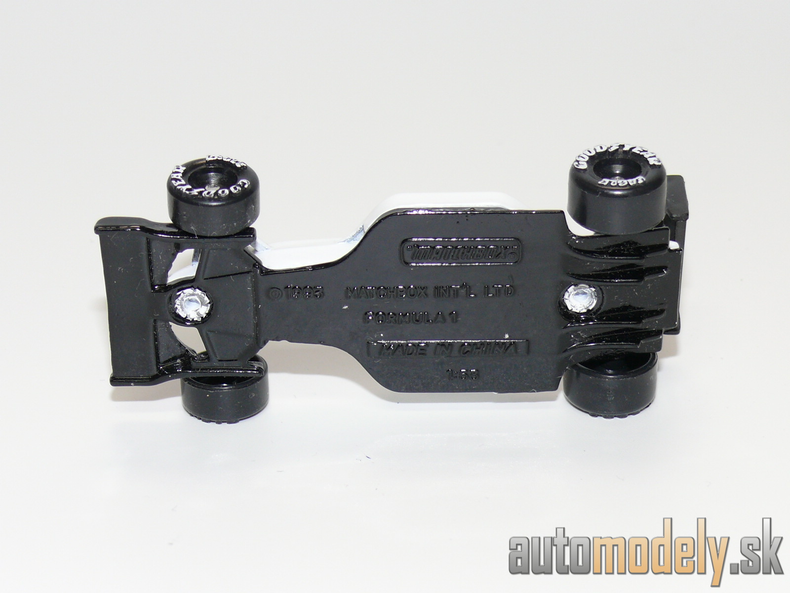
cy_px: 296
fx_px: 2031
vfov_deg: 16.6
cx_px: 395
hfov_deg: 22.0
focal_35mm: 89
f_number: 4
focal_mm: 12.5
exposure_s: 1/30
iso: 100
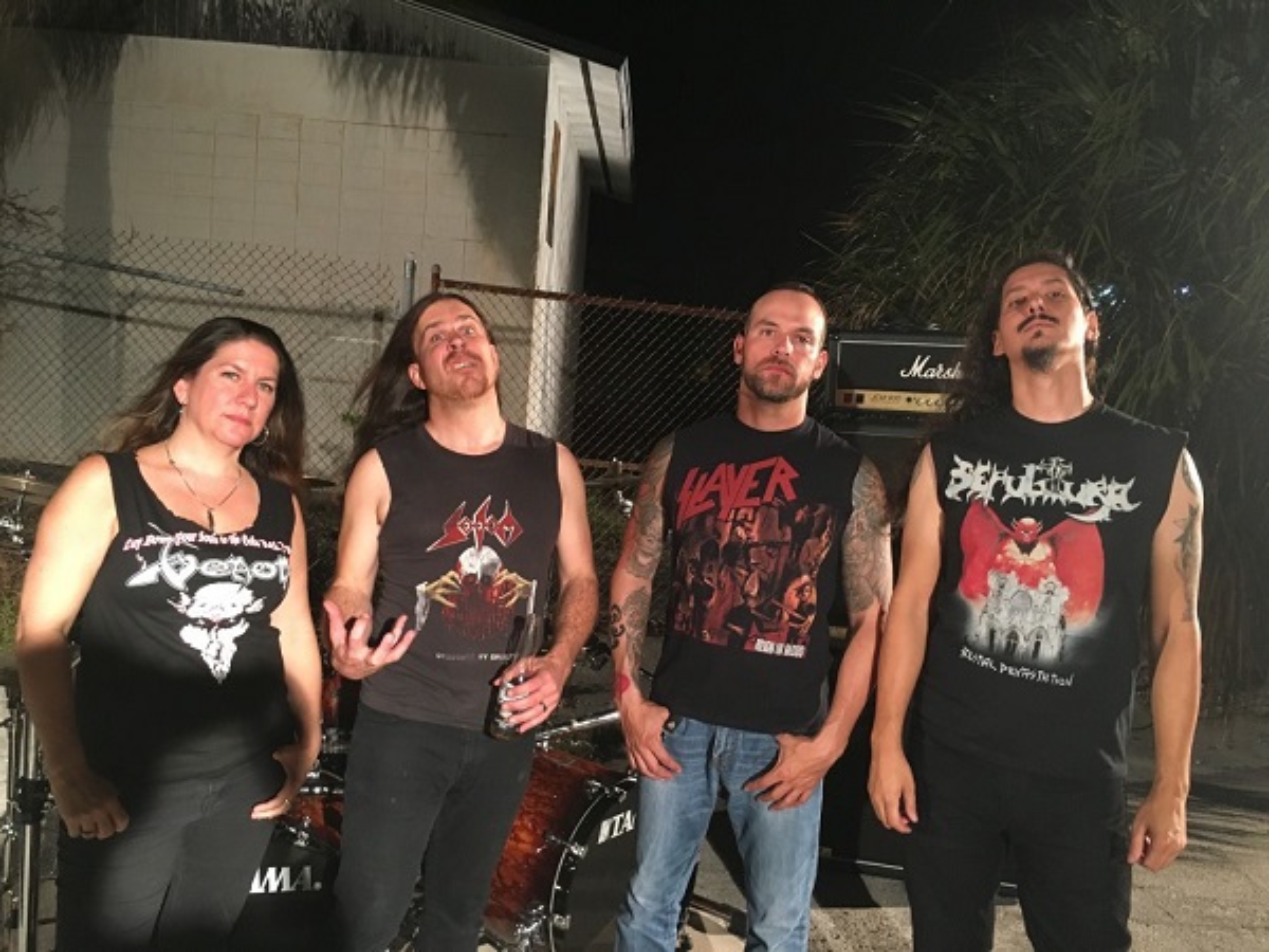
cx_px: 634
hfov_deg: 61.7
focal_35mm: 29
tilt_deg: -2.8
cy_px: 476
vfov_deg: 48.2
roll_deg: -3.4
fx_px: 1063
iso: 200
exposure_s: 1/24
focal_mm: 4.15
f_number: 2.2
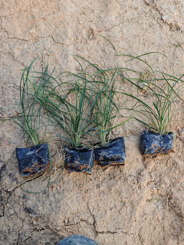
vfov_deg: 73.9
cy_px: 122
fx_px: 163
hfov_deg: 58.9
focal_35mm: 23
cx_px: 92
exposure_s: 1/104
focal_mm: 6.55
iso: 50
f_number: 1.6
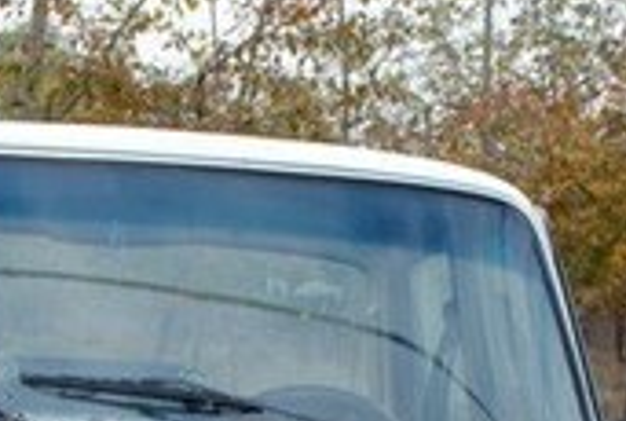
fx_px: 2824
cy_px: 765
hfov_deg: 12.5
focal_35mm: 162
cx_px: 40
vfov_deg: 8.2
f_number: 9
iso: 200
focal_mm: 28
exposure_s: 1/125
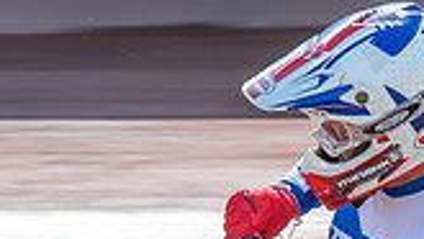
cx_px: 337
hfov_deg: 1.9
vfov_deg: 1.1
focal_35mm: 1122
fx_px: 12621
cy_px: 348
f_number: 8
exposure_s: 1/125
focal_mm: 200
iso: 200
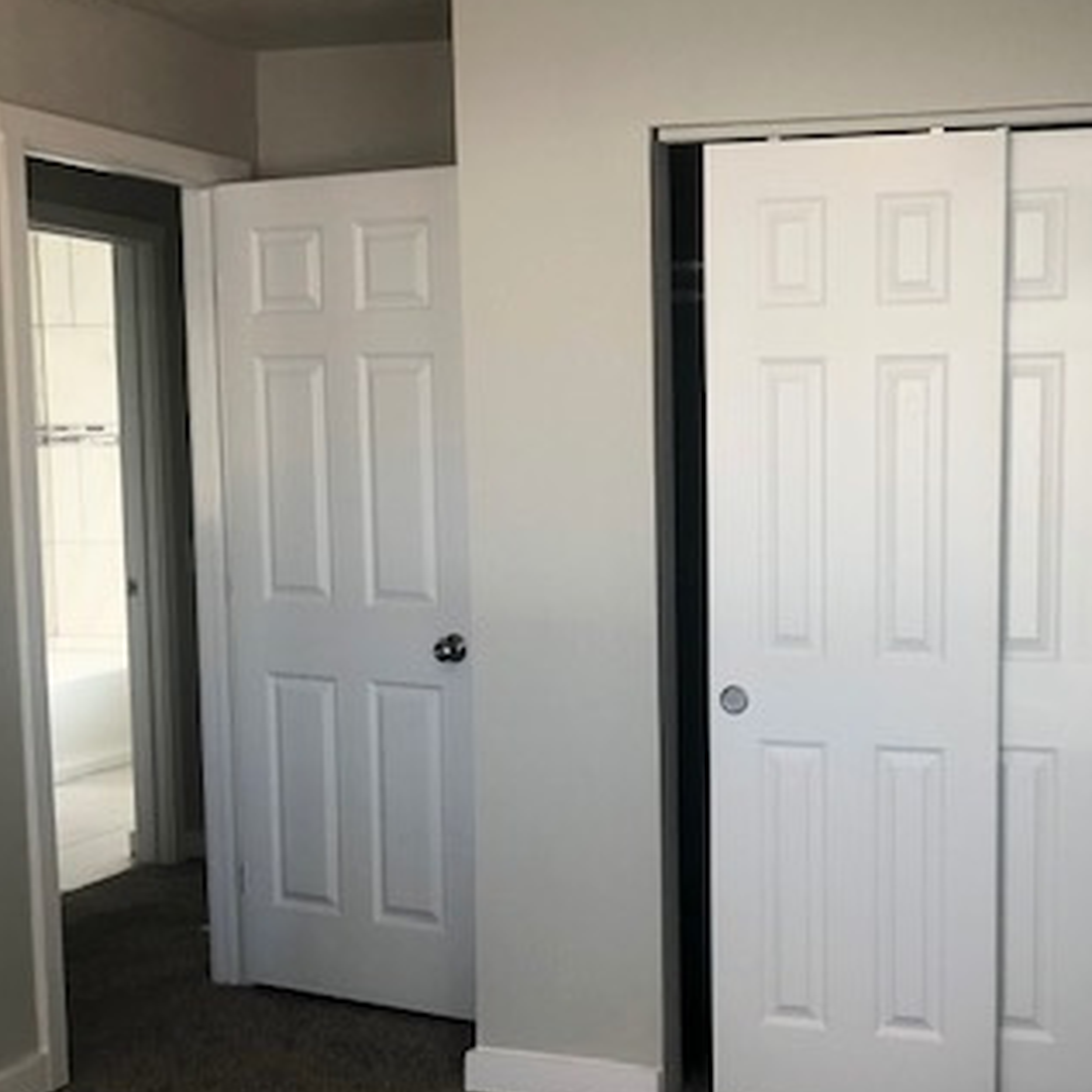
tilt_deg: -6.3
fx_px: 1785
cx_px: 737
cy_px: 641
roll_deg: -0.1
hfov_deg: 33.7
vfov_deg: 33.9
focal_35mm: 50
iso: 64
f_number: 1.8
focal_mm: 4
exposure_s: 1/120
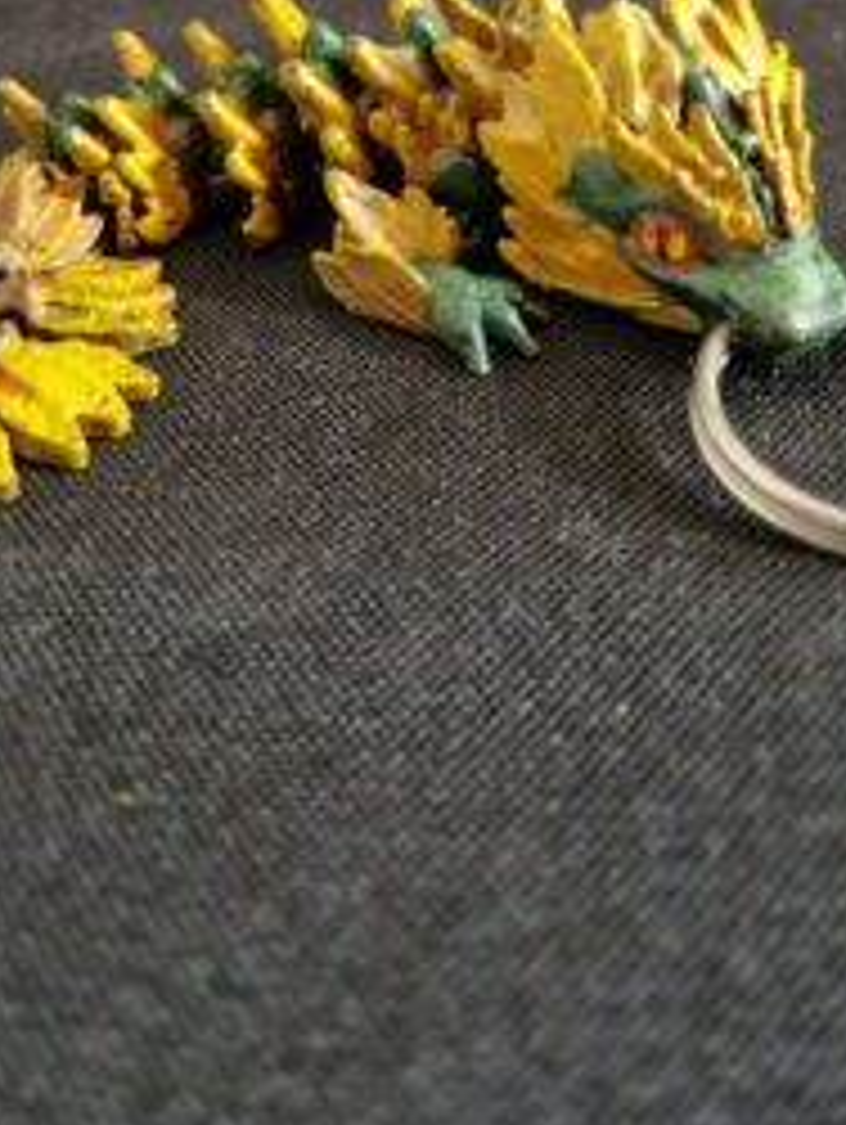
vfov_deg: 37.1
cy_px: 182
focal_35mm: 49
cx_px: 364
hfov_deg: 29.7
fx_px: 1594
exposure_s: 1/25
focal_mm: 5.54
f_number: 1.8
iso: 800
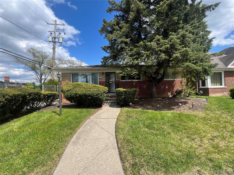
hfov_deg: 106.2
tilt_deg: +1.5
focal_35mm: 13
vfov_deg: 89.9
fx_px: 88
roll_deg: +1.7
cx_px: 117
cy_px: 88
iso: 32
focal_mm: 1.57
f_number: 1.8
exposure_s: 1/723
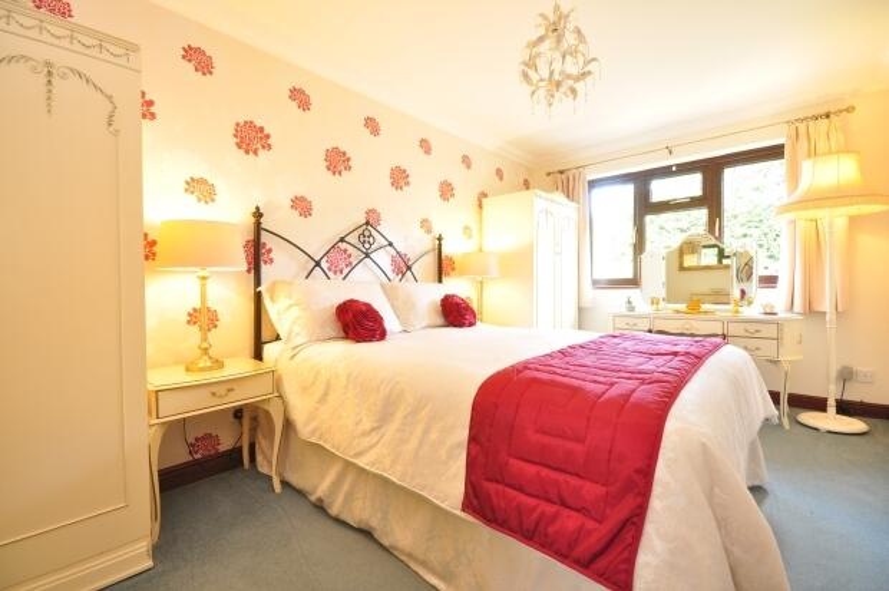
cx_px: 444
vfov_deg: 77.2
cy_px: 296
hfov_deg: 100.4
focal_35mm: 15
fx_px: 370
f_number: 11
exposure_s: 1.3
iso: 200
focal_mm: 10
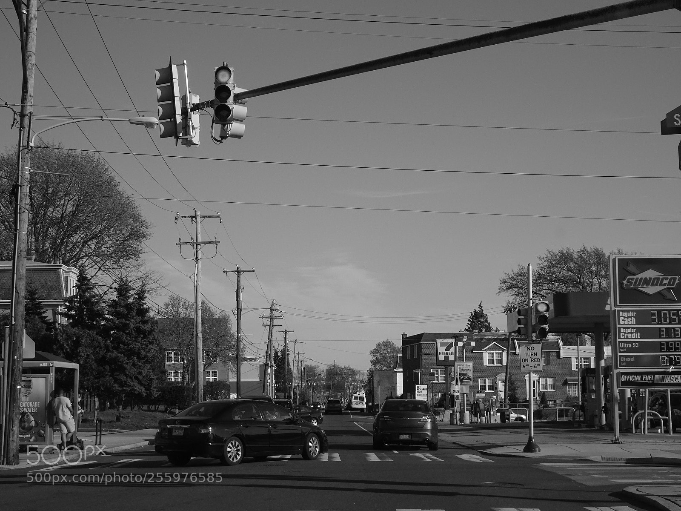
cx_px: 340
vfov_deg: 24.4
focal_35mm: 60
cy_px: 256
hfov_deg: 32.2
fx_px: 1180
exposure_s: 1/640
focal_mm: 10.23
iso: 80
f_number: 4.5
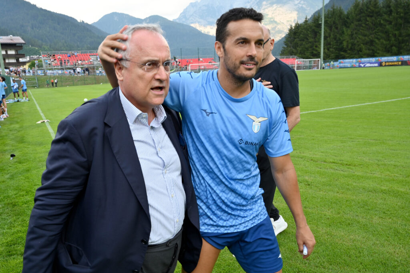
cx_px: 205
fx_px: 290
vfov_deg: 50.3
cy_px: 136
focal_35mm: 26
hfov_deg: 70.5
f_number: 5.6
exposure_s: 1/200
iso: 250
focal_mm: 25.5
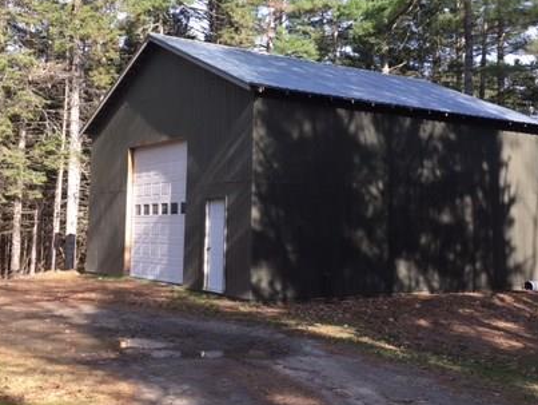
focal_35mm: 46
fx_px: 716
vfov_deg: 31.4
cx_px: 268
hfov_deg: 41.2
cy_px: 140
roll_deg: -0.5
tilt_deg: +6.0
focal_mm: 4.15
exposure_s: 1/259
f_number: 2.2
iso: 25
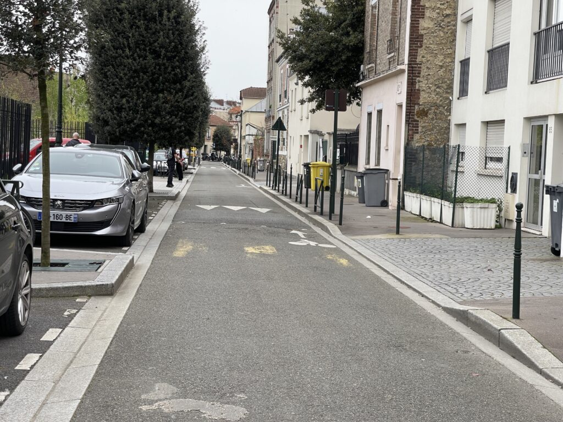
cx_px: 282
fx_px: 1041
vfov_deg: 22.9
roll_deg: -1.6
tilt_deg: -3.7
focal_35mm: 64
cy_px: 211
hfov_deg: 30.3
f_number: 2.2
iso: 20
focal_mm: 7.5
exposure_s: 1/444
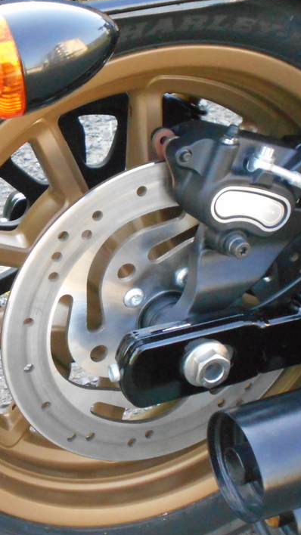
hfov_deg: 16.7
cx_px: 79
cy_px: 280
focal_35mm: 72
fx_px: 1022
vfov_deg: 29.4
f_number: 3.9
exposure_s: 1/250
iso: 720
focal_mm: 6.7
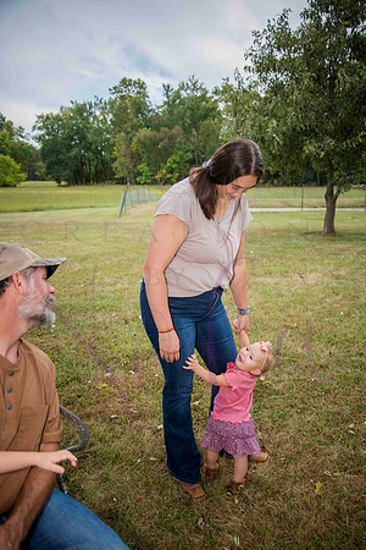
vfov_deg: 63.7
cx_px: 183
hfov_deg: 45.0
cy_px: 275
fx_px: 442
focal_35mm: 29
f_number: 3.8
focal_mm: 29
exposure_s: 1/640
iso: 400
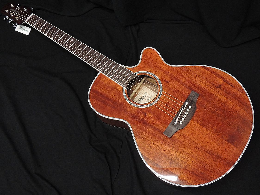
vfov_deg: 43.0
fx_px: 248
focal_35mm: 33
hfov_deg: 55.3
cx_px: 130
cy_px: 98
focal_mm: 5.8
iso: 400
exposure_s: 1/15
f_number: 3.2
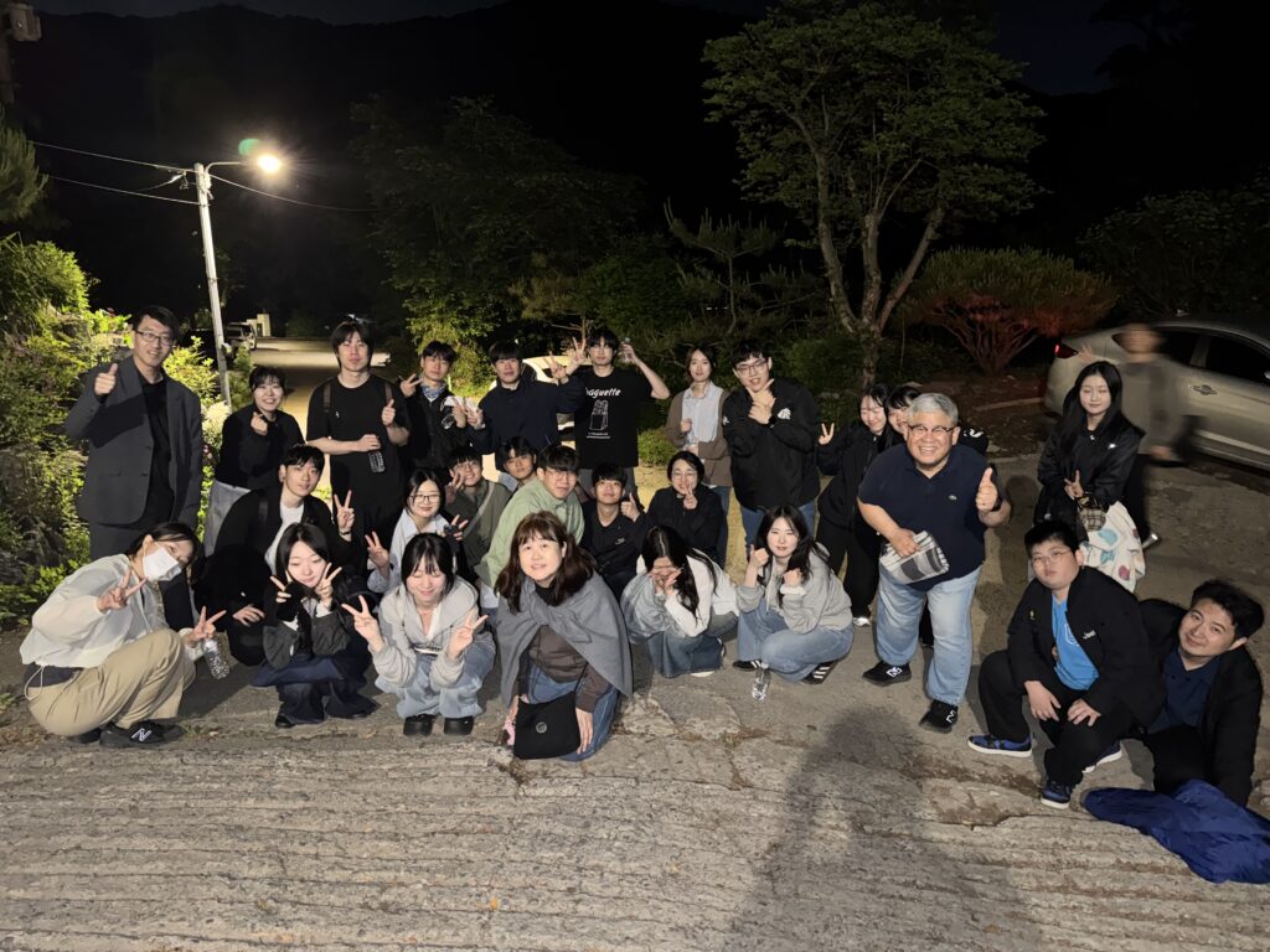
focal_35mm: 24
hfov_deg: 71.6
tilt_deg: -20.7
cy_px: 476
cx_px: 635
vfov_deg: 56.8
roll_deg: -0.1
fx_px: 881
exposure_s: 1/10
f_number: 1.78
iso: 500
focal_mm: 6.76
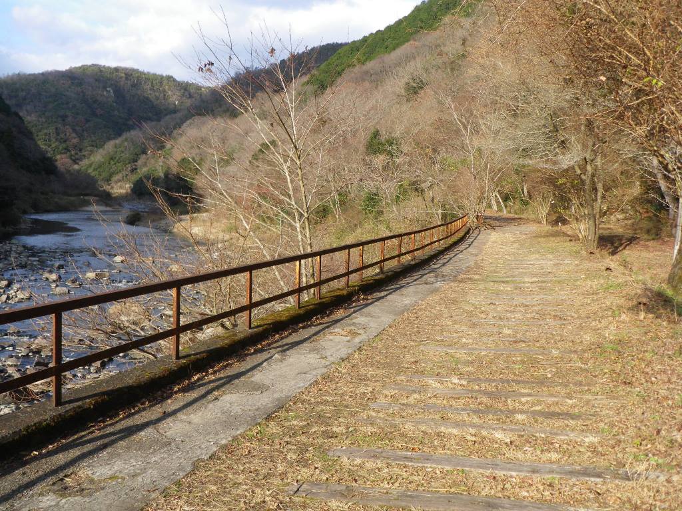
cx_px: 341
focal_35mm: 35
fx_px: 690
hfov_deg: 52.6
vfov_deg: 40.7
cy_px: 256
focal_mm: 6.2
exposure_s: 1/320
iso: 64
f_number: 3.8
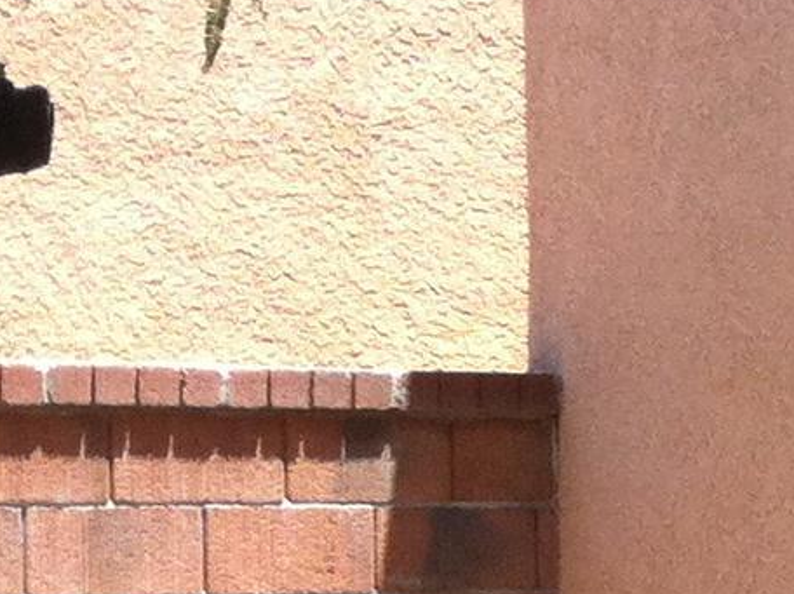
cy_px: 657
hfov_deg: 8.7
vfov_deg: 7.4
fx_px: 4560
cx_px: 2164
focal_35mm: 199
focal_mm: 3.85
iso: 80
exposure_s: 1/358
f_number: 2.8
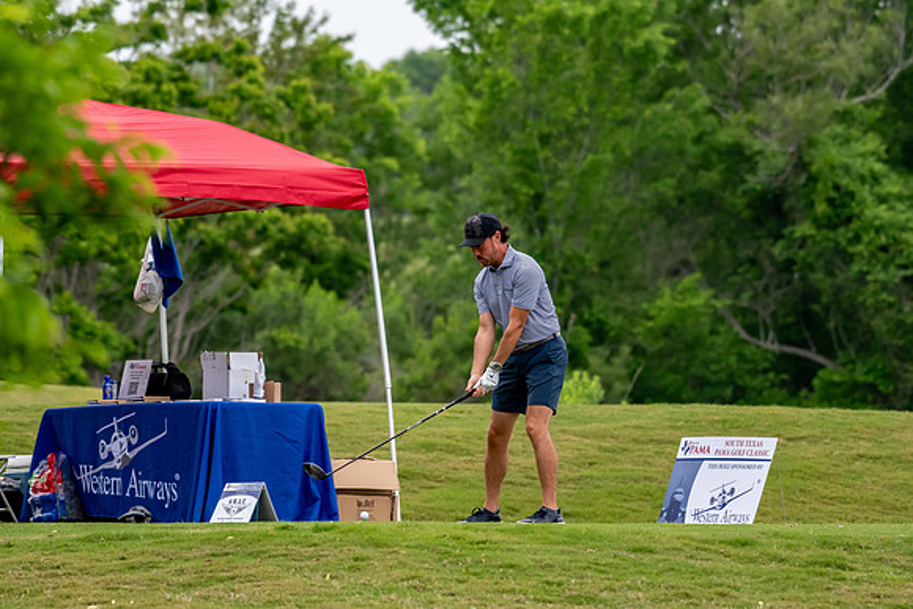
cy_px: 304
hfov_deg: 4.7
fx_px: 11034
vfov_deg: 3.2
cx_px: 456
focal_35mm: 435
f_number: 5.6
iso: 1400
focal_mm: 290
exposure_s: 1/2000
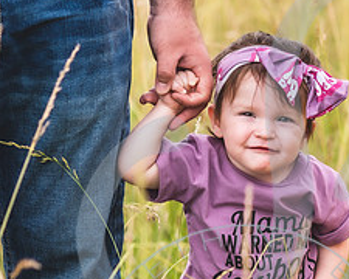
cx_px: 323
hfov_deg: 9.3
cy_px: 253
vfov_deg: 7.5
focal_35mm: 206
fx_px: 2128
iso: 100
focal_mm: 85
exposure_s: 1/800
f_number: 2.8
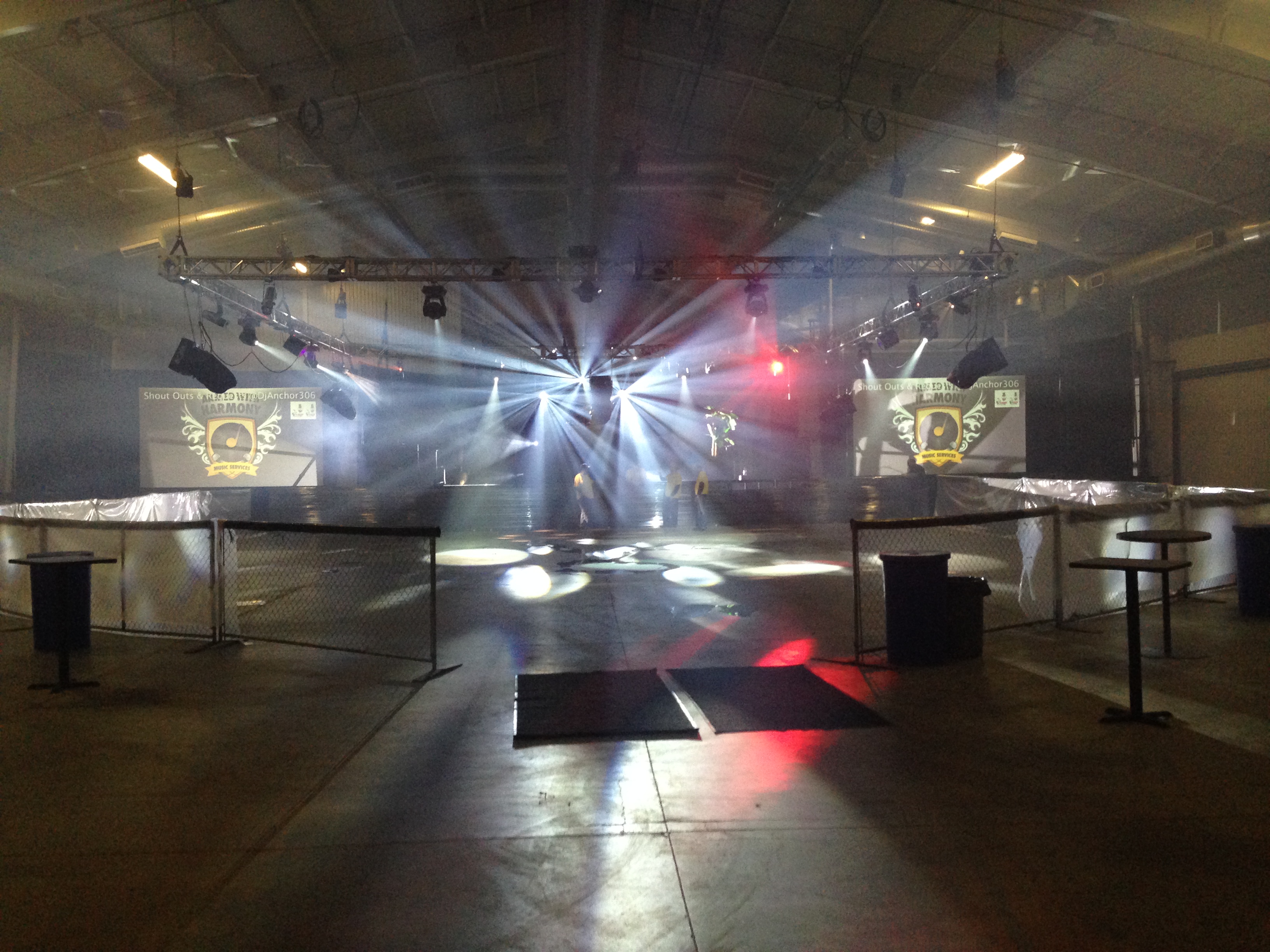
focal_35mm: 33
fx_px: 1211
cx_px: 635
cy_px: 476
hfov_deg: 55.4
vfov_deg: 42.9
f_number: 2.4
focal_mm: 4.12
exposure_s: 1/20
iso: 250
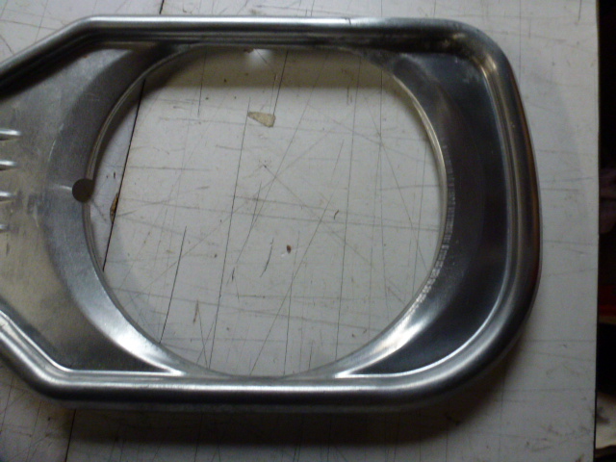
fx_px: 427
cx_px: 308
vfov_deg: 56.8
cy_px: 231
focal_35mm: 24
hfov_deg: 71.6
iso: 400
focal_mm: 4.3
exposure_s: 1/60
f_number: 3.3
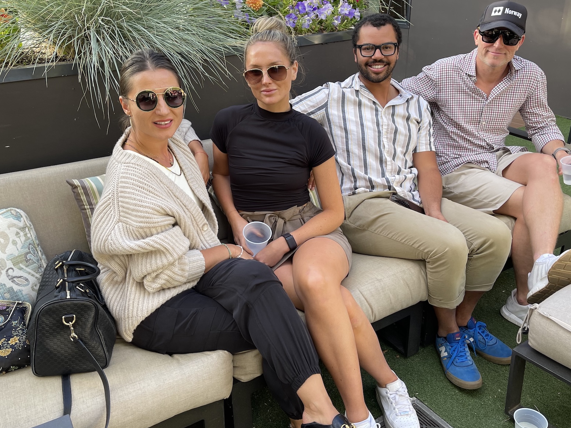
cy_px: 207
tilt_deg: -25.6
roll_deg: +2.3
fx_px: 528
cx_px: 279
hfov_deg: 56.8
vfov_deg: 44.2
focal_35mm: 32
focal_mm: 5.1
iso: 32
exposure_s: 1/121
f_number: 1.6
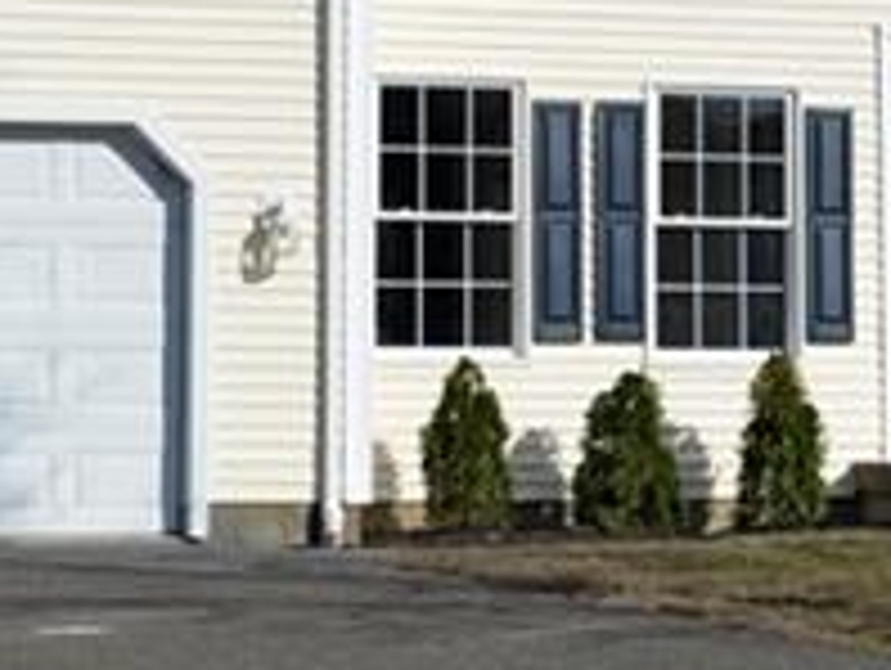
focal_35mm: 169
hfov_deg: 11.6
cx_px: 855
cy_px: 117
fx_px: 4355
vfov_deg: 8.8
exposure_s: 1/1250
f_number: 5.6
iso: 100
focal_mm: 34
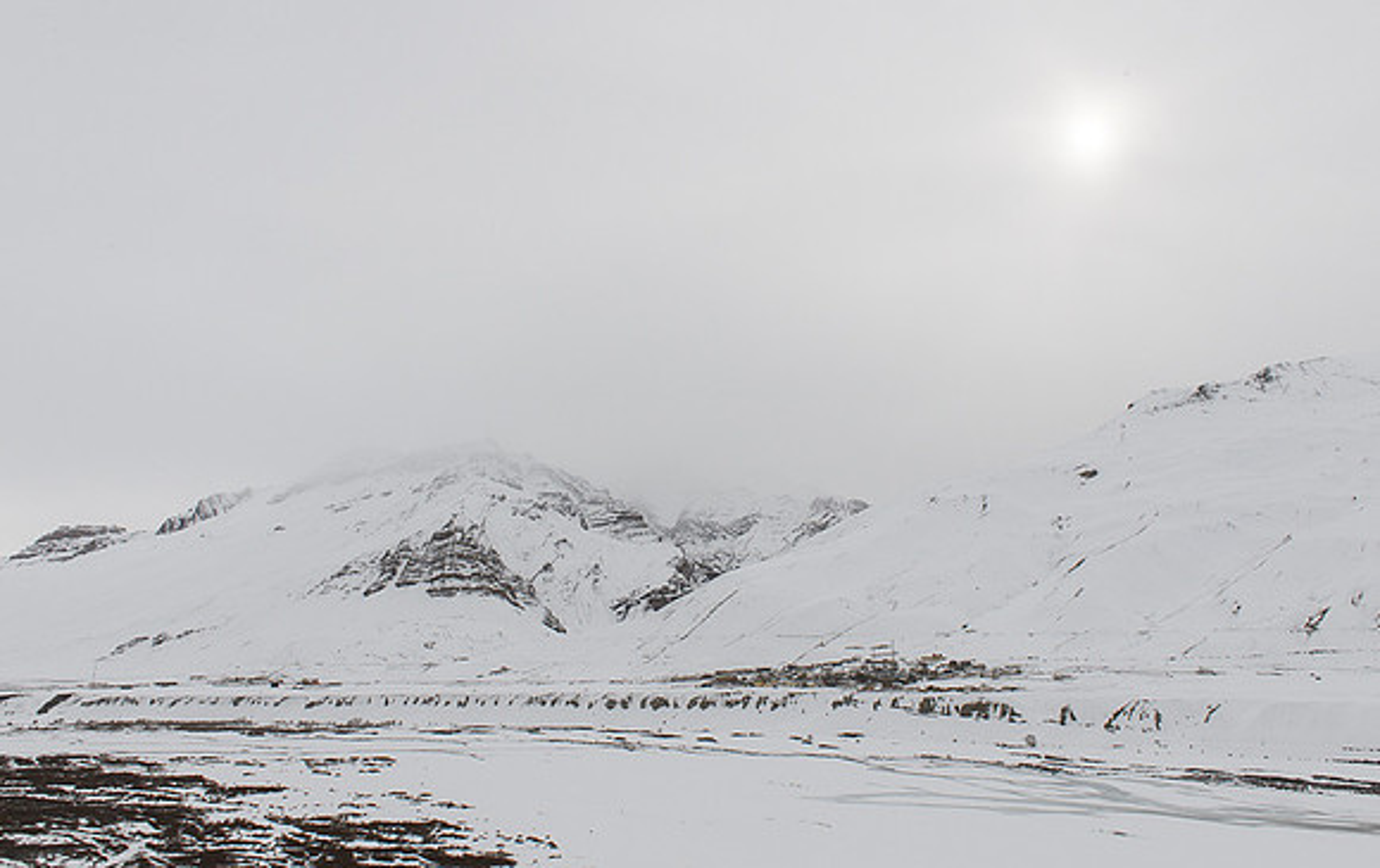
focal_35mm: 24
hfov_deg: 73.7
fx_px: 920
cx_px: 690
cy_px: 408
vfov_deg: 50.5
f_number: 16
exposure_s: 1/800
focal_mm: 24
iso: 360
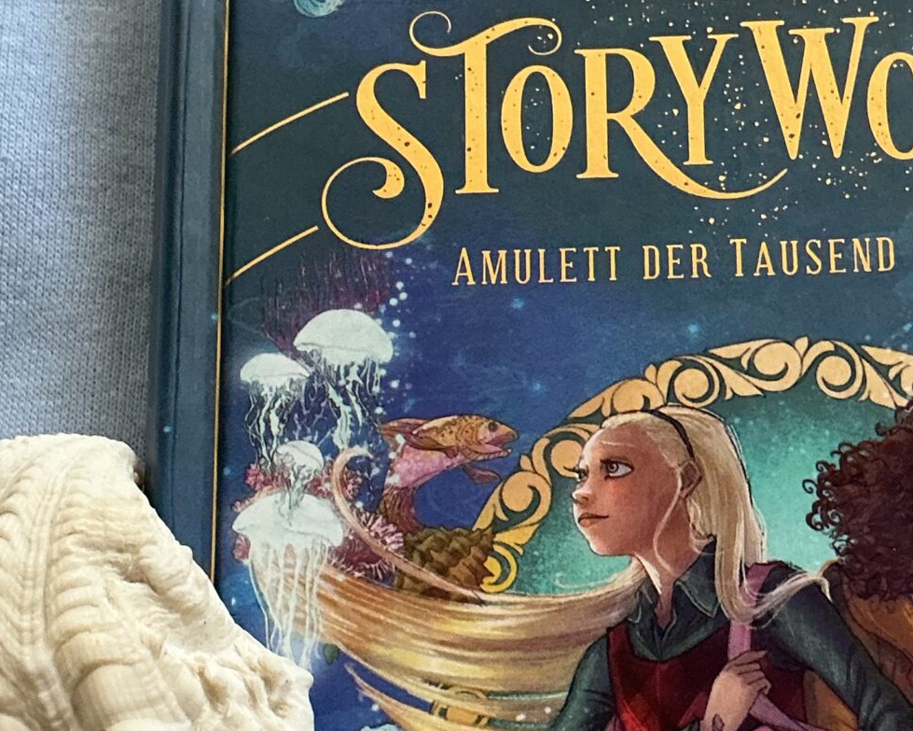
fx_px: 1999
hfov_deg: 25.5
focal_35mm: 74
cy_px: 615
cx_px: 661
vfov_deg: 20.4
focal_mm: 3
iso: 160
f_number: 1.8
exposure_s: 1/60
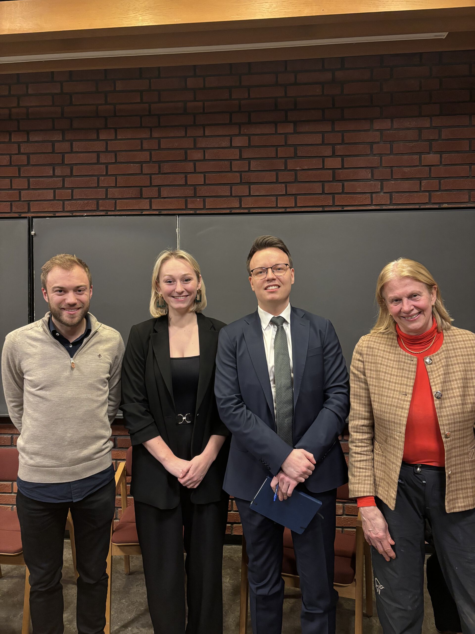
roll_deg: -0.6
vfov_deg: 67.3
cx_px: 238
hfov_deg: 53.1
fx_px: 476
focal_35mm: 26
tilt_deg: -0.6
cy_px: 317
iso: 320
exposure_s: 1/58
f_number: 1.6
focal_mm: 5.96
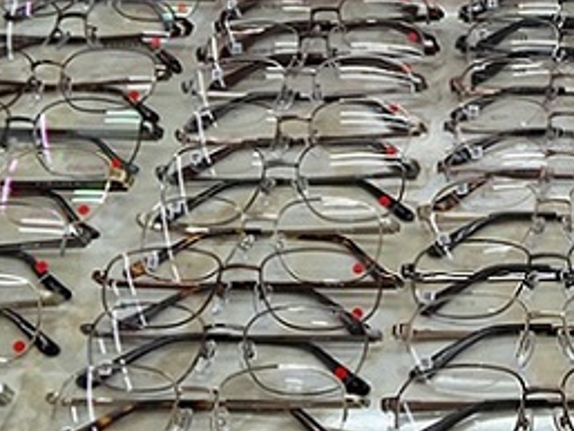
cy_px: 65
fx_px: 1277
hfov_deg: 23.8
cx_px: 626
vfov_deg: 18.9
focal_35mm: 77
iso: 32
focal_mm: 4.15
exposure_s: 1/60
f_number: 2.2
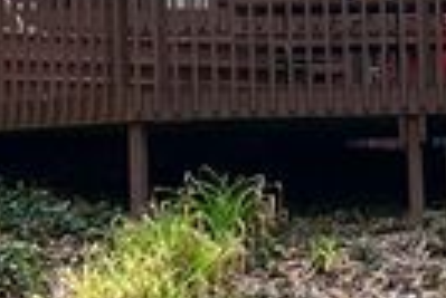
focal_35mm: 146
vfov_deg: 9.4
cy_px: 156
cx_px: 483
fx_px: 1811
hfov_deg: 13.8
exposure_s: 1/287
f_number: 1.8
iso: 32
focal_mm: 3.99
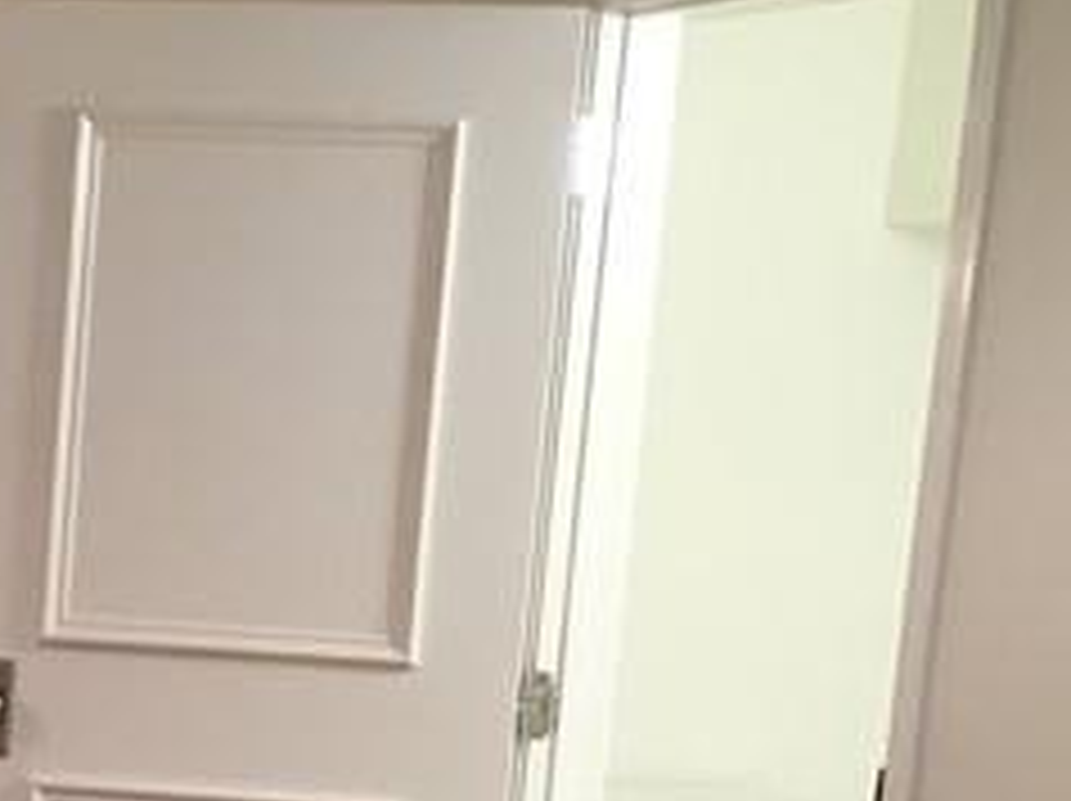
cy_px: 1274
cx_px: -261
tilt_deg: -11.2
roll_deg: -3.8
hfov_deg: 15.2
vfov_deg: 11.3
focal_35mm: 125
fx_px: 3864
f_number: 2.2
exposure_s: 1/30
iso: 64
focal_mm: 4.15
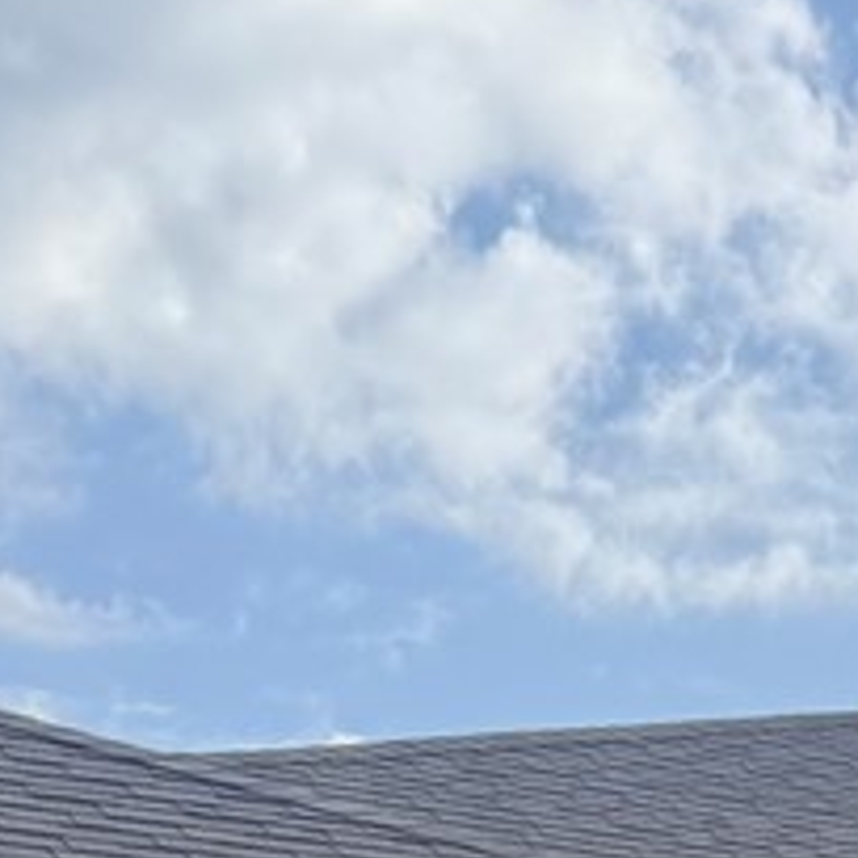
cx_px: 1724
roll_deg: -0.9
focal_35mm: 166
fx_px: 4655
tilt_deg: -3.6
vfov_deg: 9.1
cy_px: 2267
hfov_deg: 9.8
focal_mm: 6.76
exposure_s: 1/6173
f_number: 1.78
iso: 100
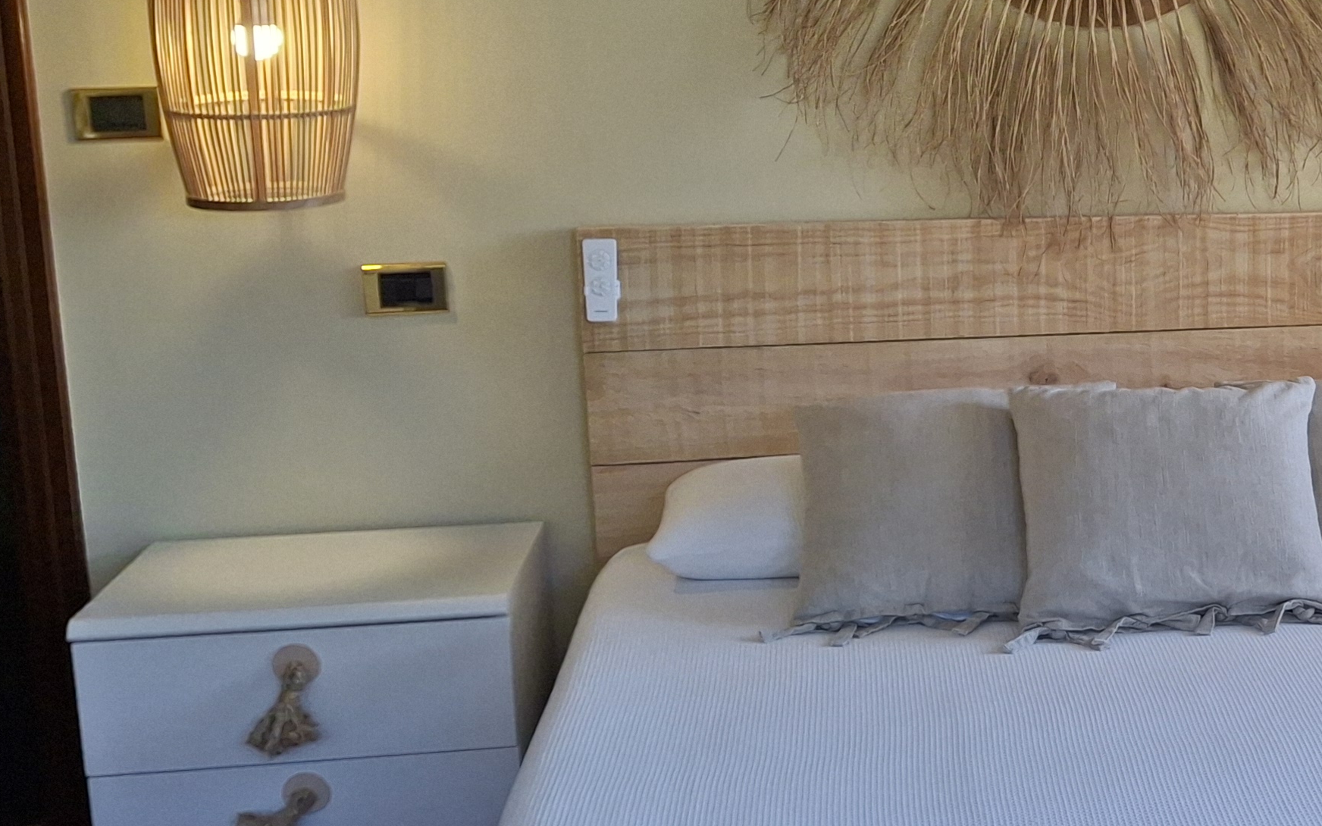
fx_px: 2234
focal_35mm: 62
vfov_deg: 21.0
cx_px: 1488
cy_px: 374
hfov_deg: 29.4
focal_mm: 4.69
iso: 64
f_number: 1.8
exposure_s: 1/120
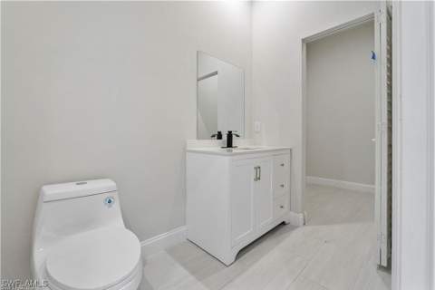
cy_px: 145
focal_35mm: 15
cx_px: 218
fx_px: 181
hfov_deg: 100.4
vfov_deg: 77.3
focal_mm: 10
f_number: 5
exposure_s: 1/30
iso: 500
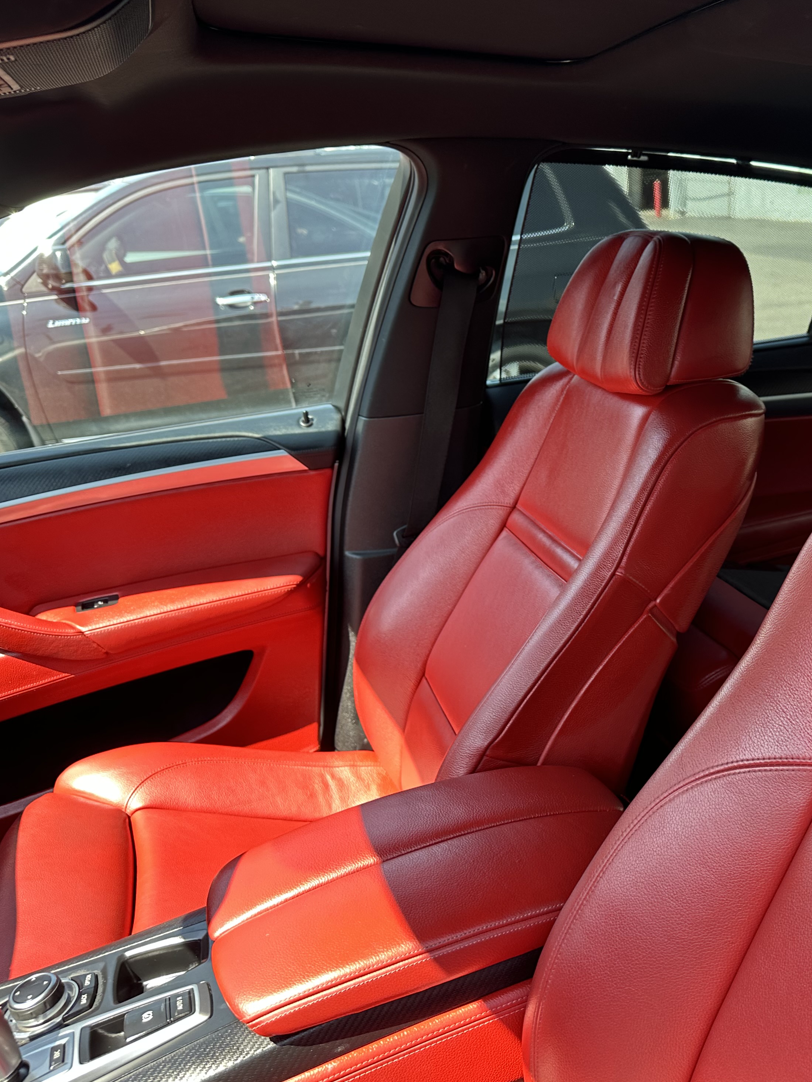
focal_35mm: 33
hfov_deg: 41.7
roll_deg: +3.6
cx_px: 609
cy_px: 538
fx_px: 1032
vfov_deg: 55.4
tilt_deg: -18.7
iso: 64
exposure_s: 1/179
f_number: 1.78
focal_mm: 6.86
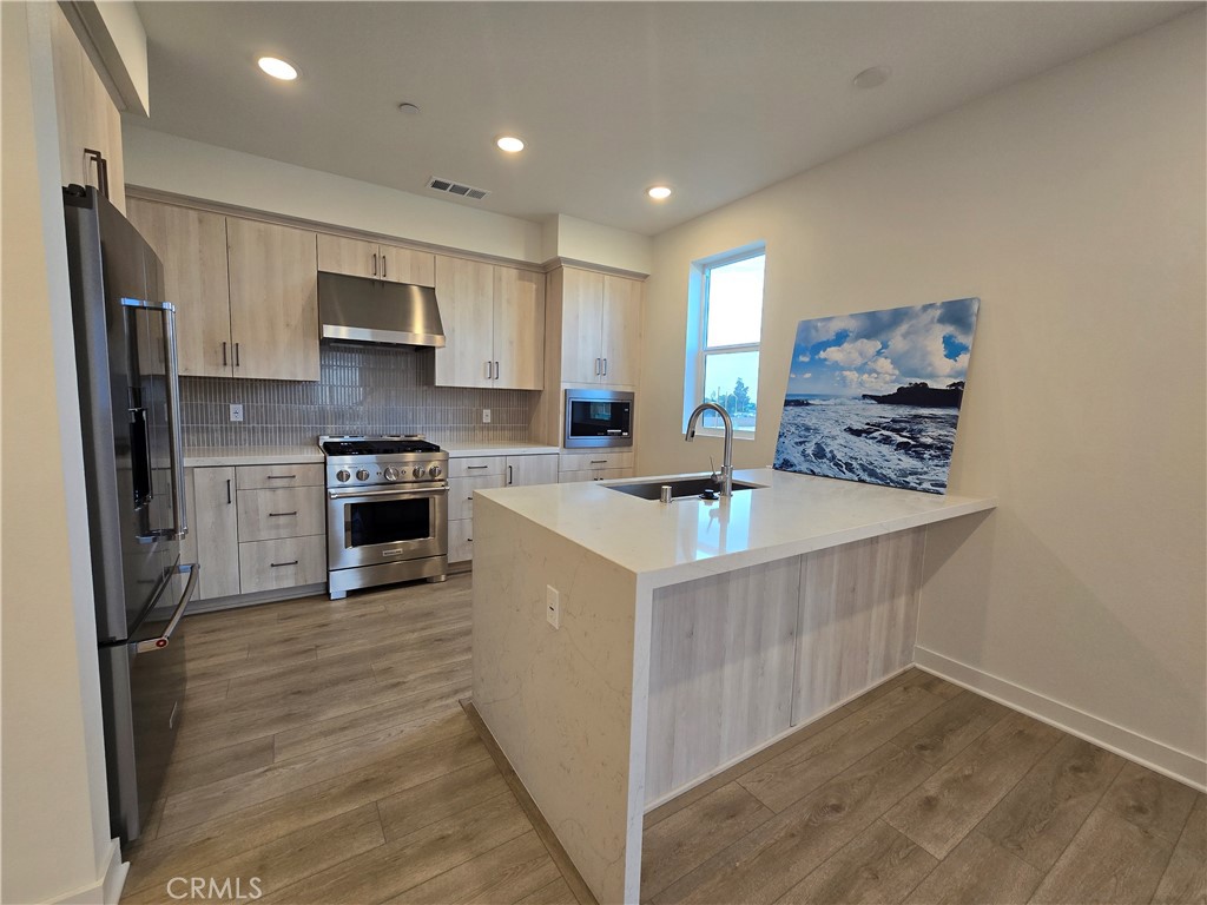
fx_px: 453
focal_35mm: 13
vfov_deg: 89.9
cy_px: 452
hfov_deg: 106.2
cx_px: 604
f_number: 2.2
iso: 64
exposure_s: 1/60
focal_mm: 2.2
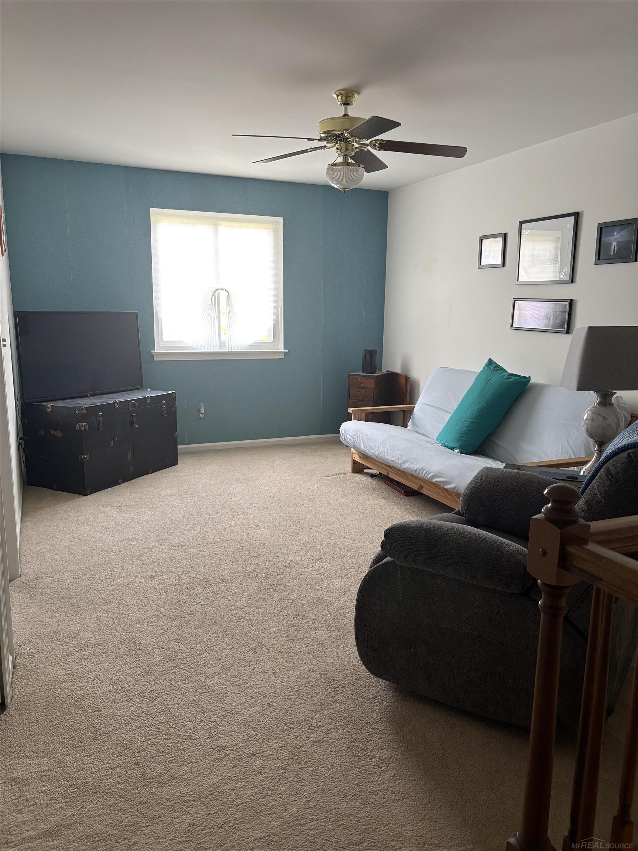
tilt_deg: -9.9
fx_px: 639
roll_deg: -0.7
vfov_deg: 67.3
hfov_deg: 53.1
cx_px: 319
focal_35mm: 26
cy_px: 426
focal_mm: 5.96
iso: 200
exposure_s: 1/60
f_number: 1.6
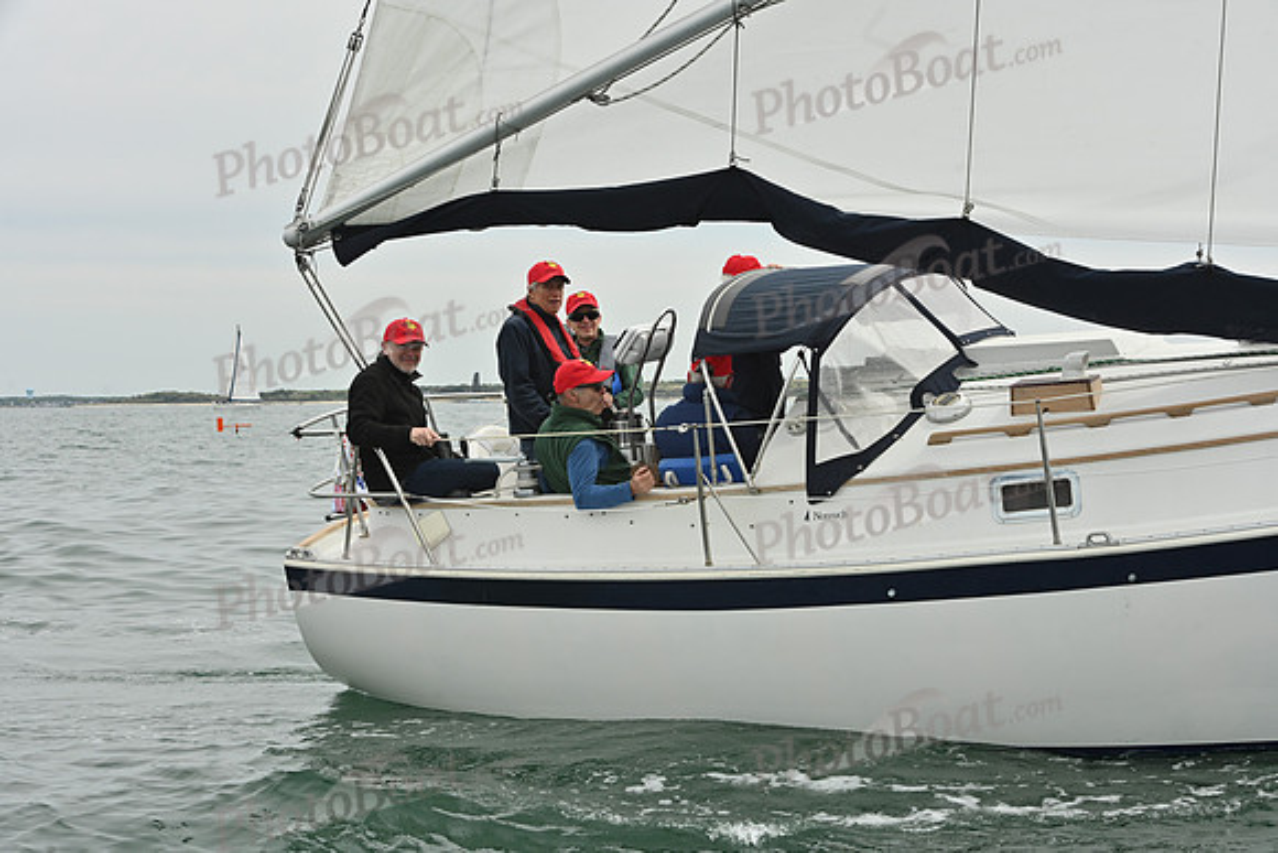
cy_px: 426
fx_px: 2485
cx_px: 639
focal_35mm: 70
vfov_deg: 19.5
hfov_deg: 28.8
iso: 320
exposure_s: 1/800
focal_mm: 70
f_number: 9
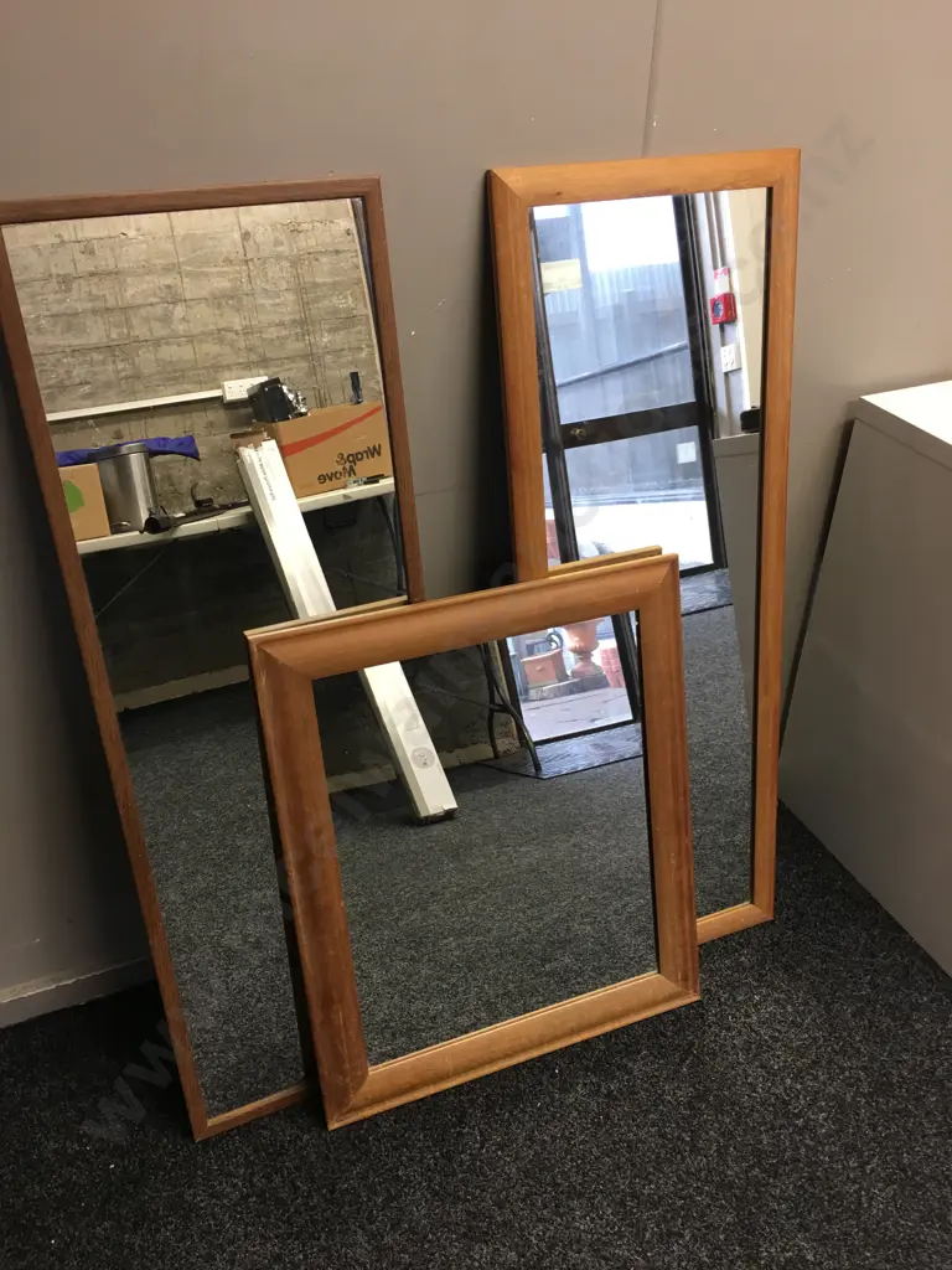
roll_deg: -1.0
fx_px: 1063
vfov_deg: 61.7
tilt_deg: -33.5
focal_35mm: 29
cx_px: 476
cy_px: 635
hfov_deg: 48.2
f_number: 2.2
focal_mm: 4.15
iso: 40
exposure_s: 1/17
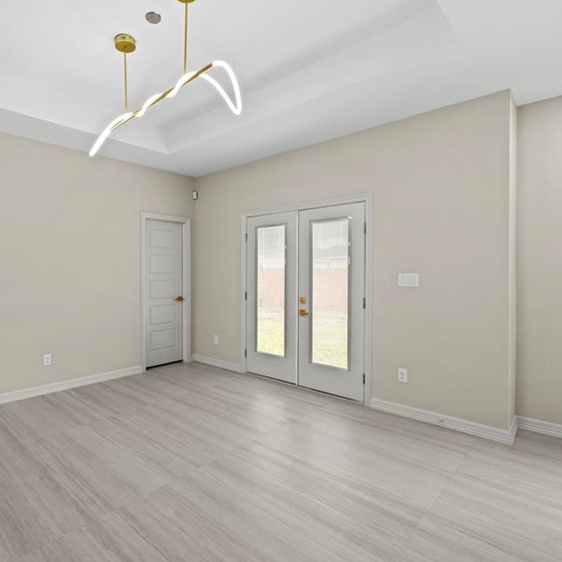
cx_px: 209
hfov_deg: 76.2
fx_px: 349
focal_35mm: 19
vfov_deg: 77.6
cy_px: 267
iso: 100
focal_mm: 14
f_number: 5.6
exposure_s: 1/5
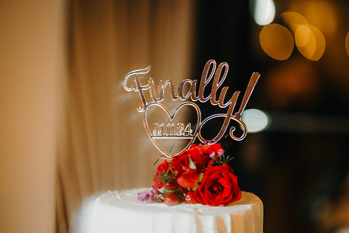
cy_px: 111
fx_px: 860
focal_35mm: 89
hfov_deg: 22.9
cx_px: 182
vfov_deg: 15.4
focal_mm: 85
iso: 800
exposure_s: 1/200
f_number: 2
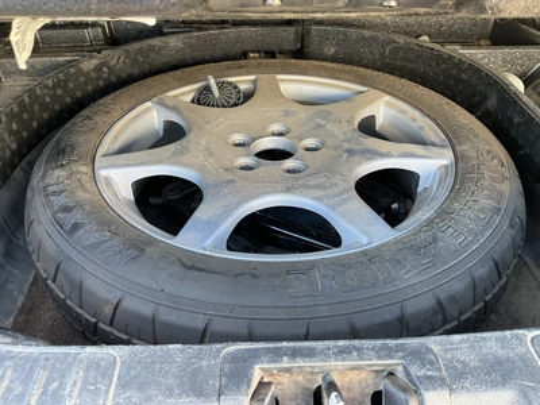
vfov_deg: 48.2
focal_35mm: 29
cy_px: 202
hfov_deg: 61.7
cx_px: 270
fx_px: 452
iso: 64
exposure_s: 1/70
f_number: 1.8
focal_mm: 3
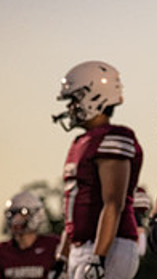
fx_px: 2699
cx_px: -287
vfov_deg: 5.9
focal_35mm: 365
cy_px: 169
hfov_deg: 3.3
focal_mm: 88
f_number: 2.8
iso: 800
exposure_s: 1/500
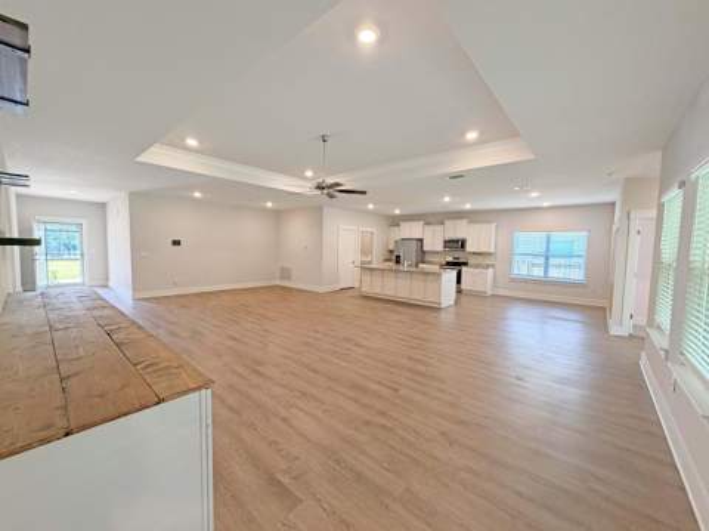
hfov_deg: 102.1
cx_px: 354
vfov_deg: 85.6
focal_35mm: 14
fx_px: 286
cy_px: 266
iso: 200
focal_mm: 2.22
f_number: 2.2
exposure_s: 1/60
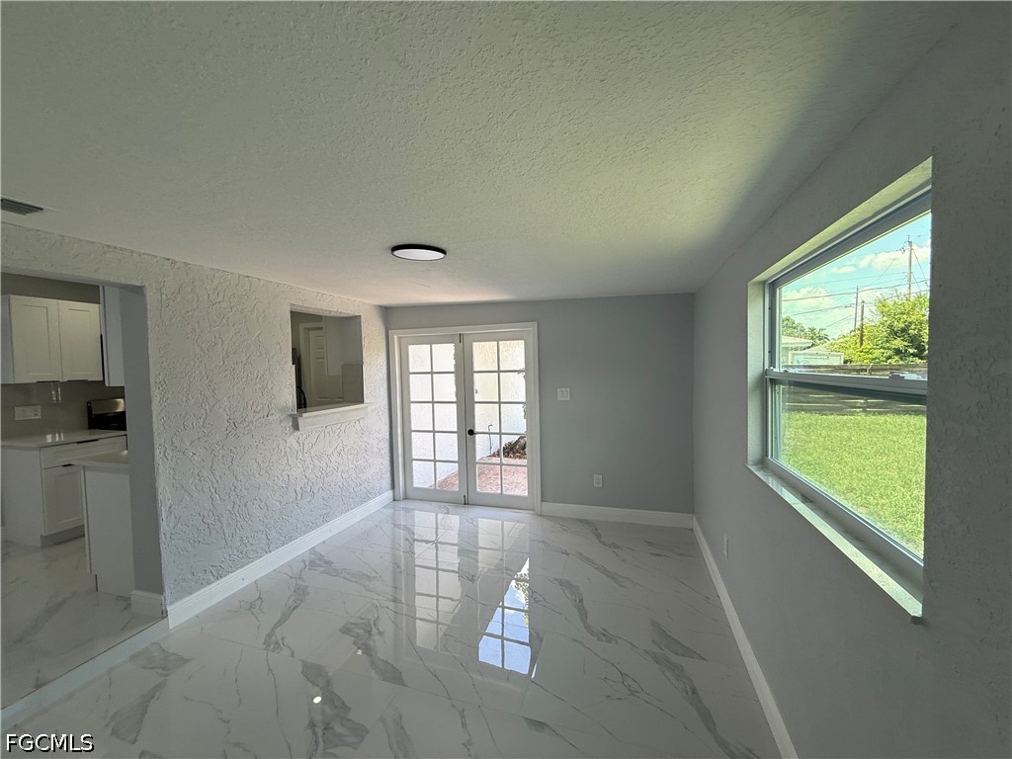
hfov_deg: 102.1
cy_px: 380
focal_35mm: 14
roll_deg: +0.9
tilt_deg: -0.6
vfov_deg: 85.7
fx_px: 409
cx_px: 506
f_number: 2.2
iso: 50
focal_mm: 2.22
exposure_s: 1/146
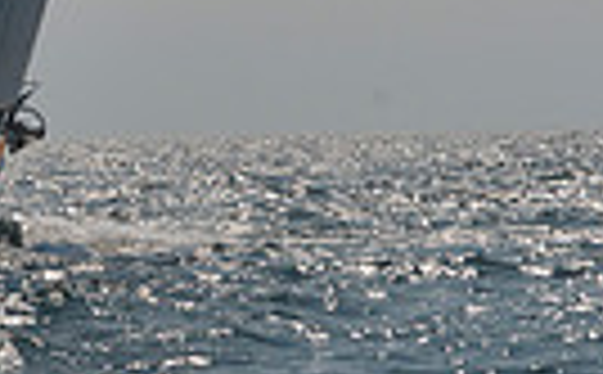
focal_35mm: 310
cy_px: -870
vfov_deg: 4.0
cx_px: 92
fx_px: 5082
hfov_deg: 6.8
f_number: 13
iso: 400
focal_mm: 70
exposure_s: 1/800
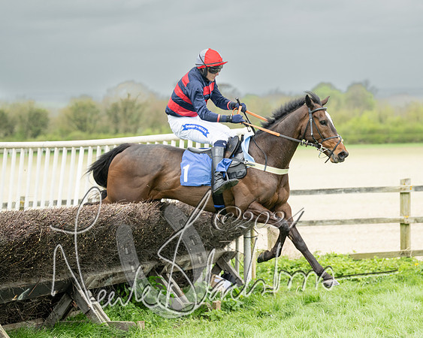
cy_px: 167
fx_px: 1571
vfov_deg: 12.3
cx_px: 256
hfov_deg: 15.3
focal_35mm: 126
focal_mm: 93
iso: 400
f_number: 2.8
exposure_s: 1/1600
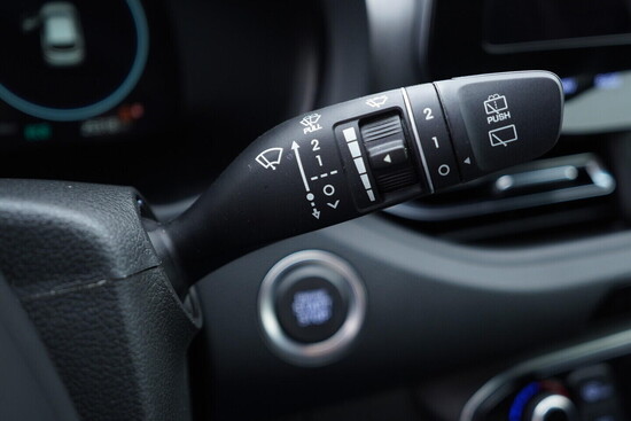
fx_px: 631
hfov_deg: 53.1
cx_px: 316
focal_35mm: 36
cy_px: 210
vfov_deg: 36.9
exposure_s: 1/40
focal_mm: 24
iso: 320
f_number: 2.8
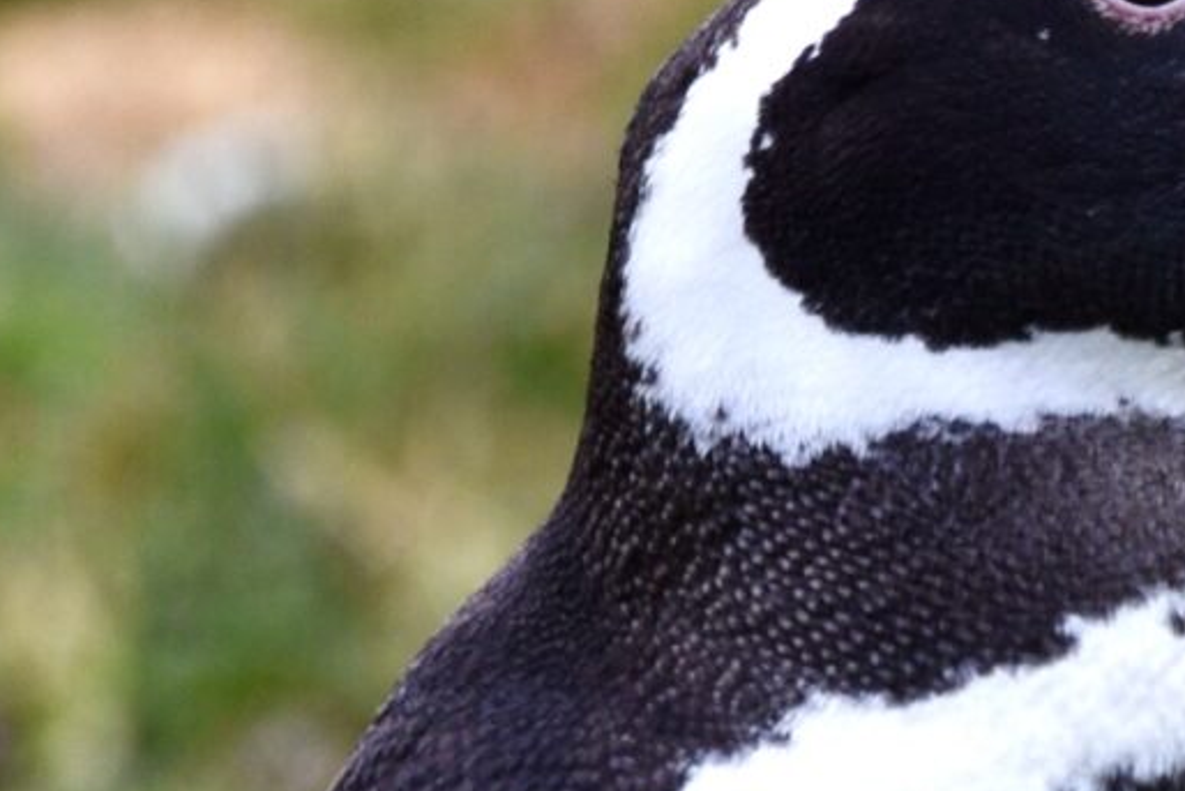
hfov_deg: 2.6
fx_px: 26240
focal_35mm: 797
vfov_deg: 1.7
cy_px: 199
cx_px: 1081
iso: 500
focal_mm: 400
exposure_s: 1/320
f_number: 8
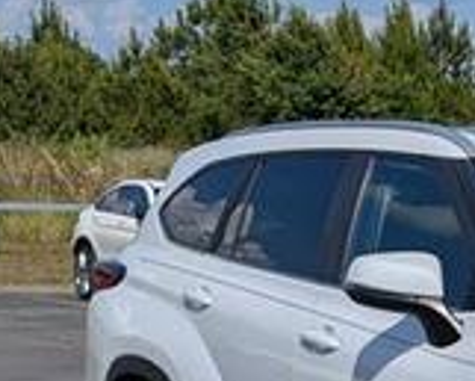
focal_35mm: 150
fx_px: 2110
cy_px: 443
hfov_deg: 12.3
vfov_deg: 10.2
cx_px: 682
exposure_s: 1/5000
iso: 24
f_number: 1.68
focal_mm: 6.9
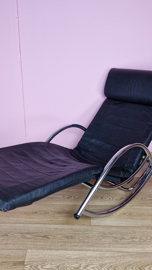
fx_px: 236
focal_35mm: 33
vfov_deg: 59.5
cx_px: 68
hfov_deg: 35.6
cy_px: 139
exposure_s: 1/100
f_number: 1.8
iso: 64
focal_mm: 5.4
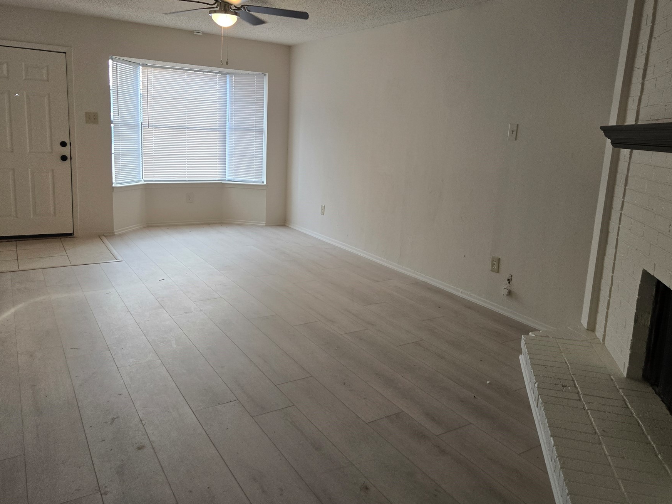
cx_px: 355
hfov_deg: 65.3
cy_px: 225
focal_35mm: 27
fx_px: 524
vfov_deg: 51.2
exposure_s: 1/120
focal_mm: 5.4
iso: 125
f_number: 1.8
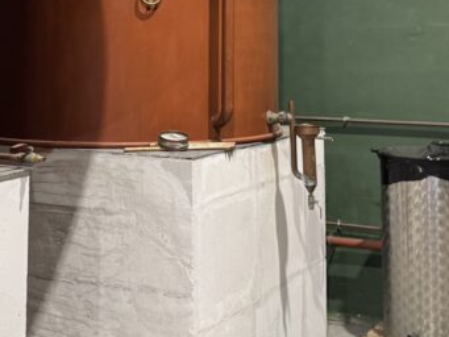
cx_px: 179
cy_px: 4
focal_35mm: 72
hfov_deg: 27.0
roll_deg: +0.3
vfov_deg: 19.9
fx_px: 934
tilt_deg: +0.9
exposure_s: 1/50
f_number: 1.78
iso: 200
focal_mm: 6.76
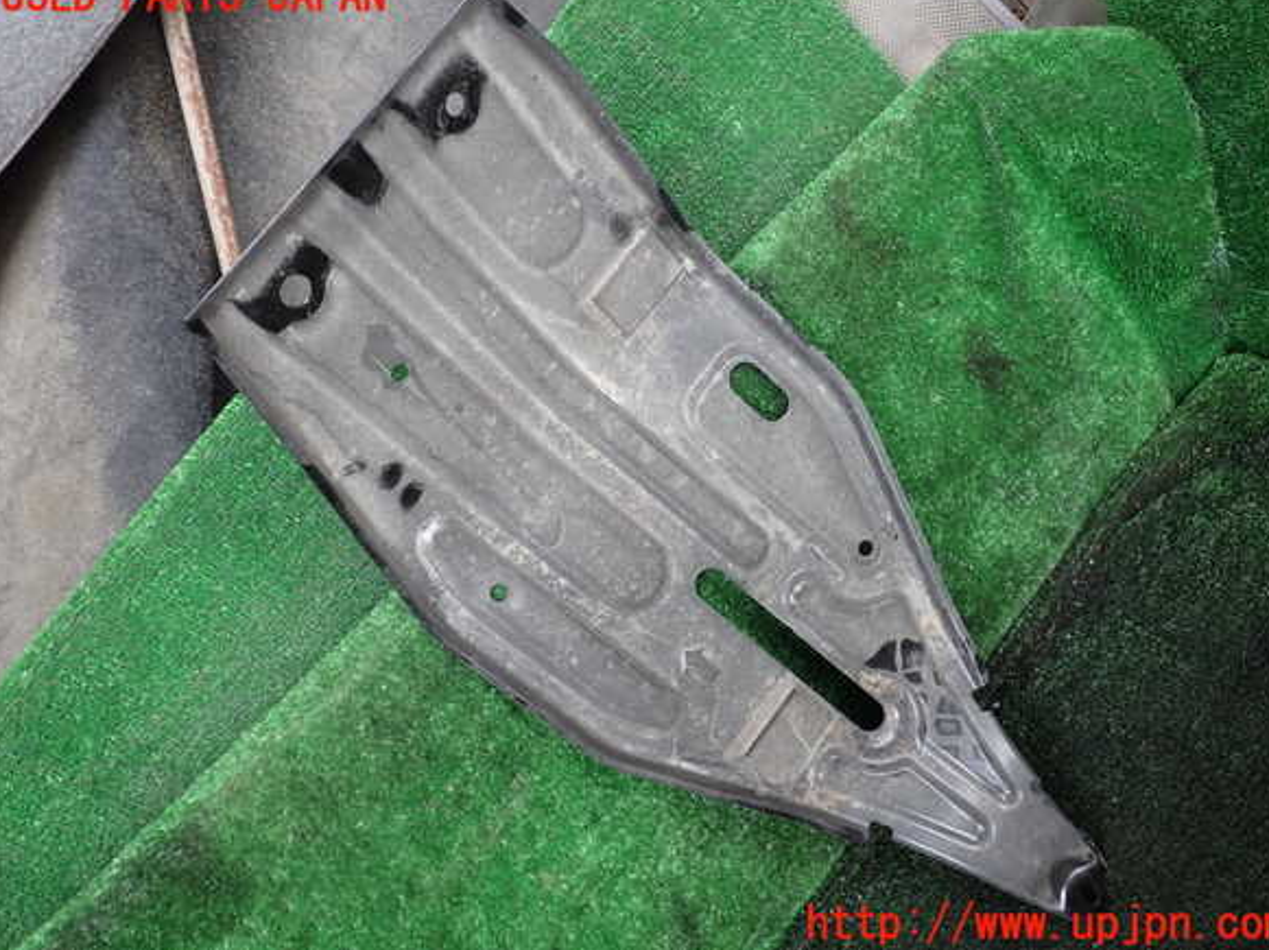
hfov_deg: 58.4
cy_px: 461
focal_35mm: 31
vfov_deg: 45.4
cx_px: 644
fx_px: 1136
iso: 100
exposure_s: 1/60
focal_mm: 5.4
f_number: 2.3
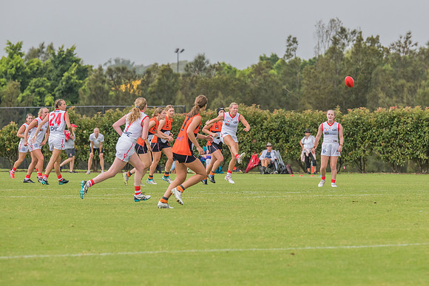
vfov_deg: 3.4
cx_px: 238
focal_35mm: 401
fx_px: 4780
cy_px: 118
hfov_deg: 5.1
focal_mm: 300
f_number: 7.1
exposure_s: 1/1250
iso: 800
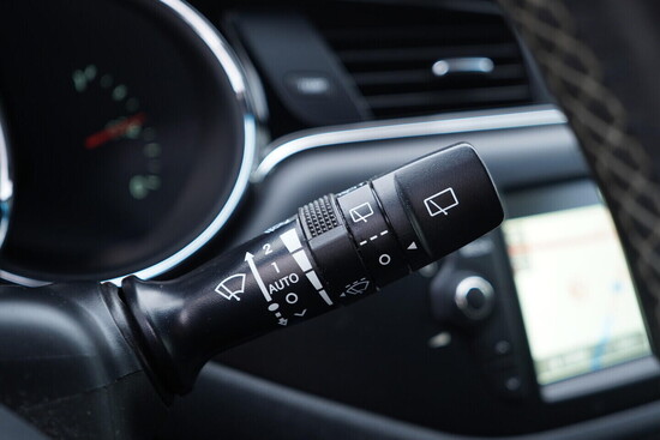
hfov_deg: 53.1
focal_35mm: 36
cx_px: 330
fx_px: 660
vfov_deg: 36.9
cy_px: 220
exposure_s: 1/40
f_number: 2.8
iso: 200
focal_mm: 24
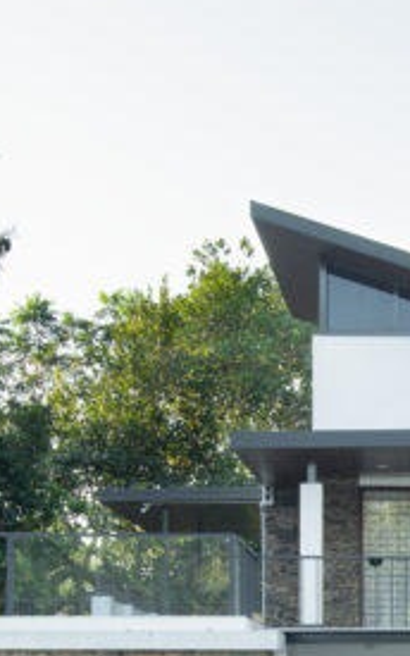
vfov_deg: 21.9
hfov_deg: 14.0
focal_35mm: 91
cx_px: 489
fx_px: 1626
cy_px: 669
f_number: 11
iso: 200
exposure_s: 1/3
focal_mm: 24
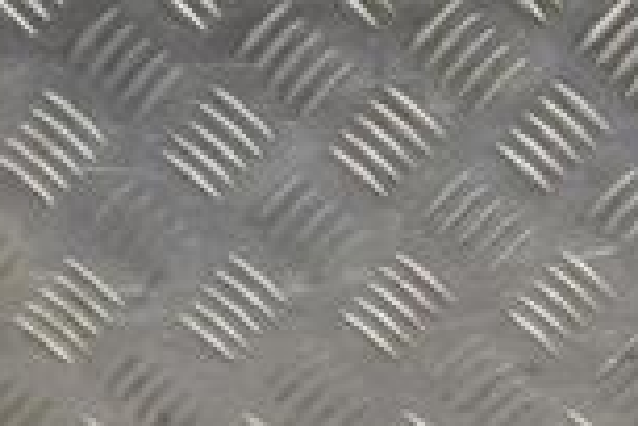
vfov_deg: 8.2
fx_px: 2924
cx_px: 680
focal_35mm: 165
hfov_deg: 12.3
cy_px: 631
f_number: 8
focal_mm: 28
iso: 3200
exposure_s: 1/250
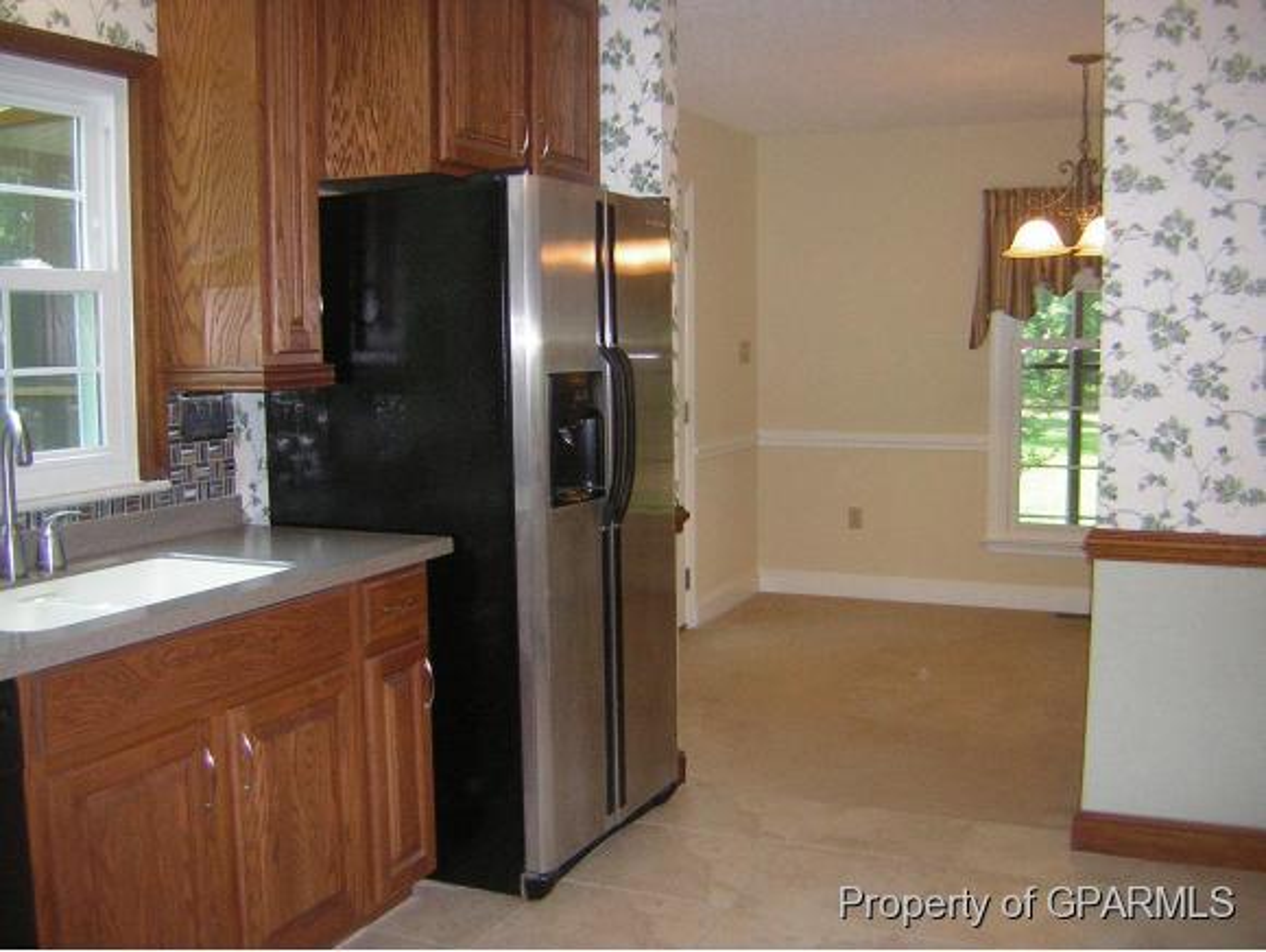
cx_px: 633
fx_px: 1318
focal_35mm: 36
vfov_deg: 39.7
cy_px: 476
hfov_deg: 51.3
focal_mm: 4.7
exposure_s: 1/60.1
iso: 125
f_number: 2.6
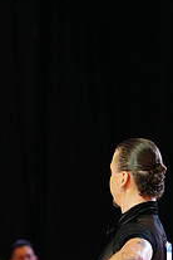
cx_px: 52
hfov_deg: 2.8
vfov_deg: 4.2
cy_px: 357
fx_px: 3510
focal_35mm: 487
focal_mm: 174
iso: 2500
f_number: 4
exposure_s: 1/250
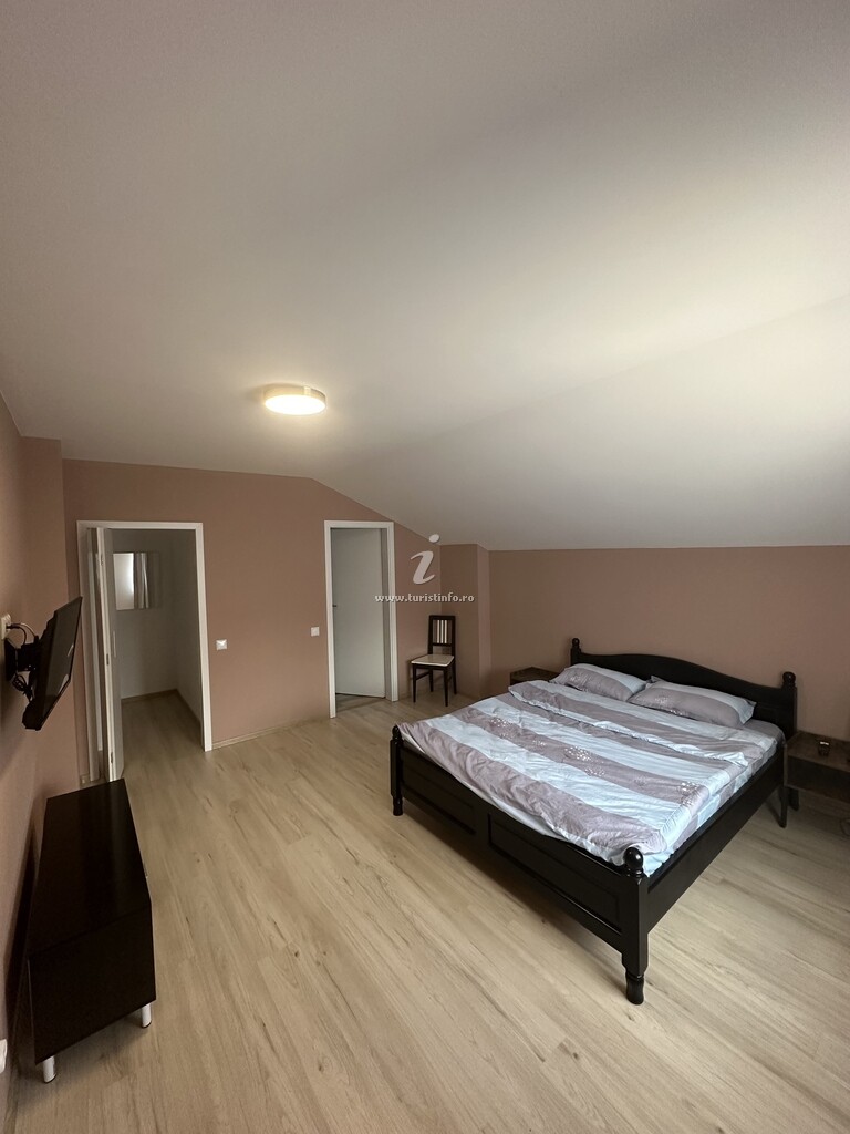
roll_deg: +0.6
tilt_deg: -1.9
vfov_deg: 102.1
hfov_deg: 85.7
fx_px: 458
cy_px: 567
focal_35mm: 14
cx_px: 425
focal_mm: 2.22
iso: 250
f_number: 2.2
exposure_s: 1/100
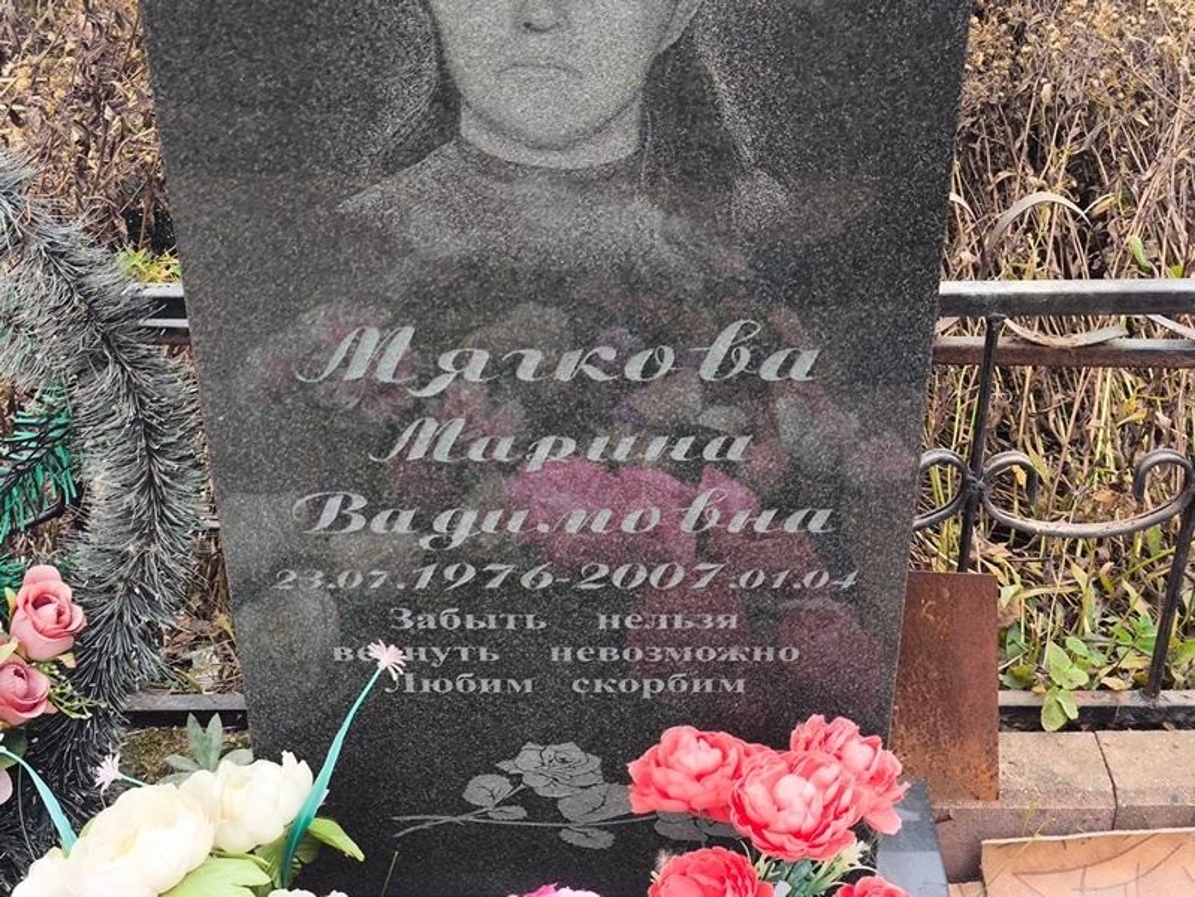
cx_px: 598
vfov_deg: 29.1
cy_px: 448
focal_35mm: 50
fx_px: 1727
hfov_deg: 38.2
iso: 64
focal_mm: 4.71
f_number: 1.7
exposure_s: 1/120
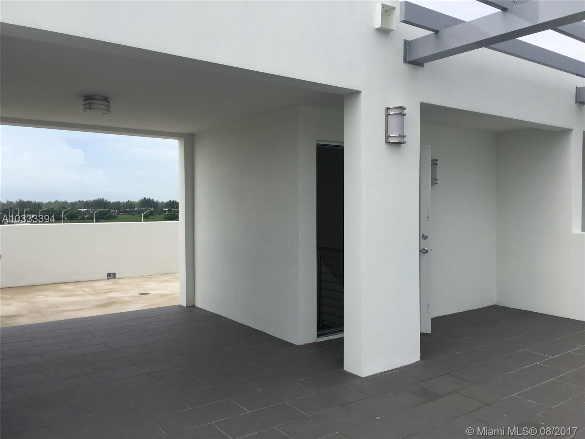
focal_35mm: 29
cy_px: 220
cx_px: 292
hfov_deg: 61.7
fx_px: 490
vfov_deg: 48.2
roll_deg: +0.2
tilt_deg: -1.0
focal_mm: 4.15
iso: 25
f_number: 2.2
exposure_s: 1/1637
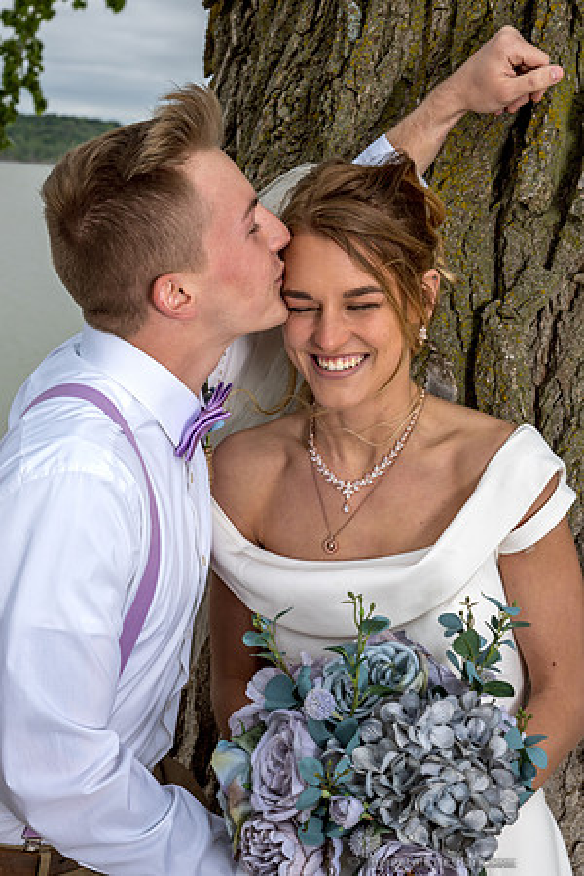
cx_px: 292
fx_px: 1338
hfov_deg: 24.6
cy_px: 438
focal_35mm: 55
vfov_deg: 36.2
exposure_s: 1/200
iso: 100
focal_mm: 55
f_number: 8
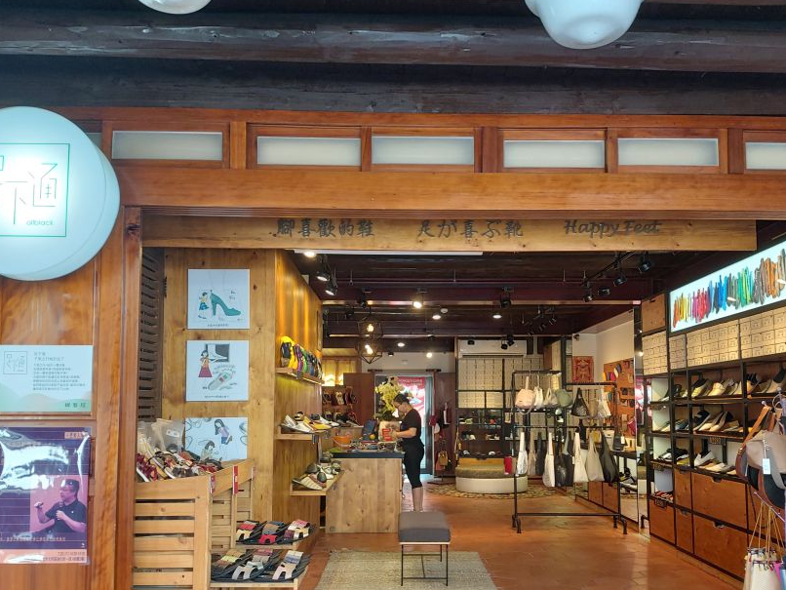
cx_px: 397
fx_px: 704
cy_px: 356
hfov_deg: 58.3
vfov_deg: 45.2
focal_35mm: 31
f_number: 2
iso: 80
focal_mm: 4.58
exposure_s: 1/60
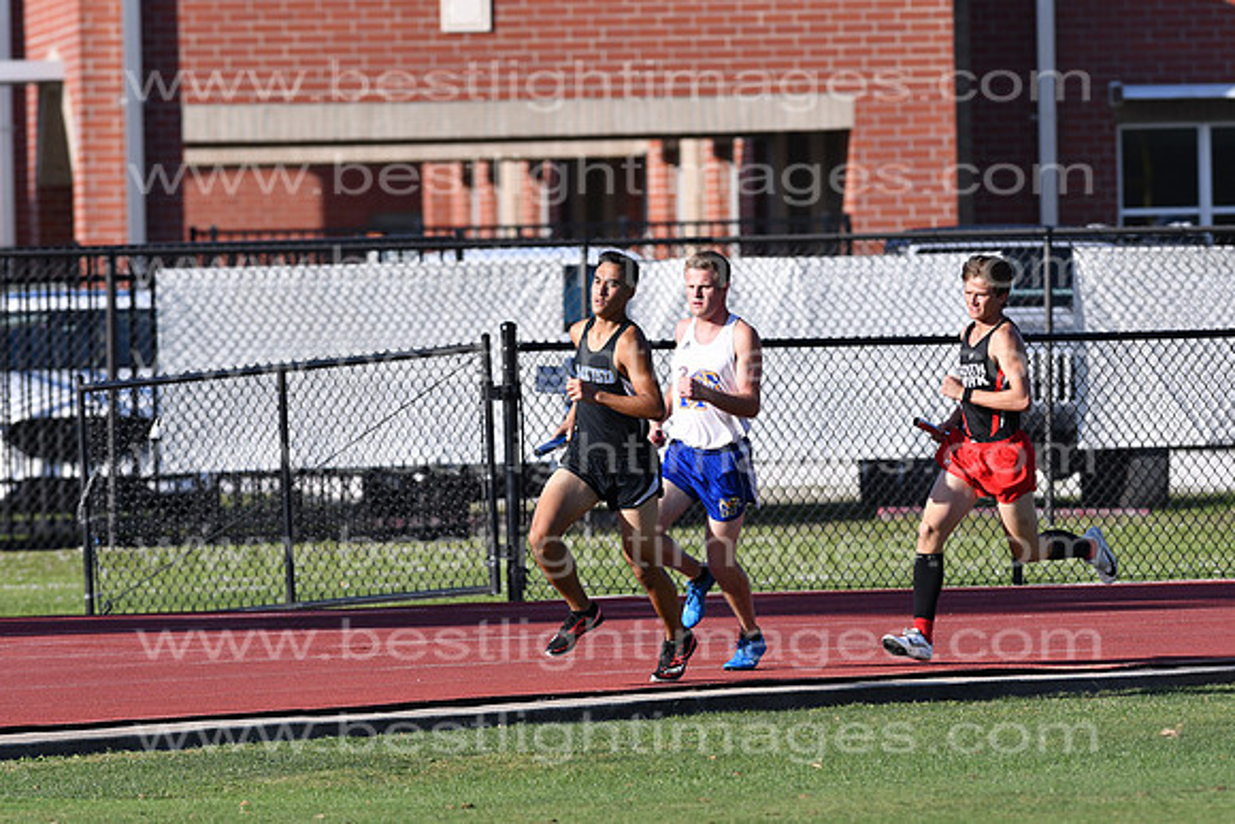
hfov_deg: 4.6
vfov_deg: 3.1
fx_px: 15440
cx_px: 618
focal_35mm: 450
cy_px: 412
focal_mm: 300
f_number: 5.6
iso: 320
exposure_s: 1/2000
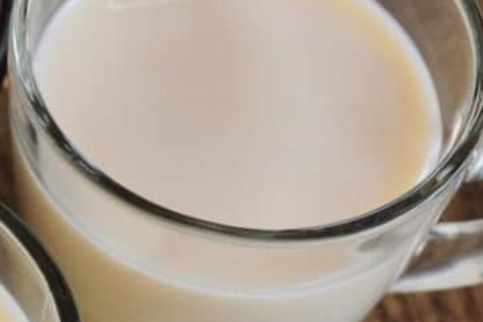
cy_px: 220
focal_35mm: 152
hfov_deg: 12.8
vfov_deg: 9.0
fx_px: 2033
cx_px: -250
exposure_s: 1/500
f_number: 6.7
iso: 400
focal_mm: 31
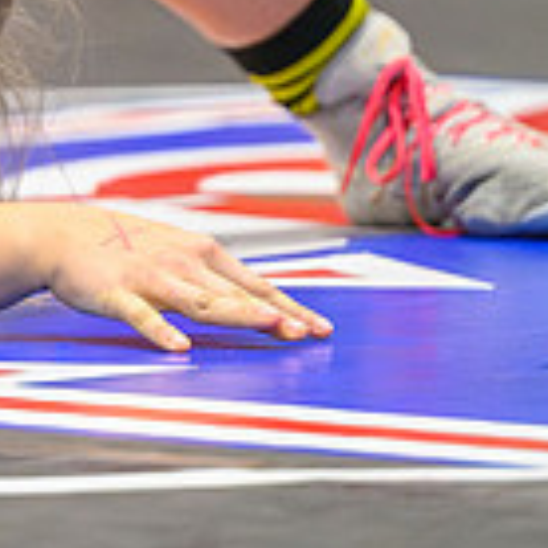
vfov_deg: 2.6
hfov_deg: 2.6
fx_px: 11839
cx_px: -335
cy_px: -267
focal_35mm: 661
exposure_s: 1/800
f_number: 2.8
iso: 20000
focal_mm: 150
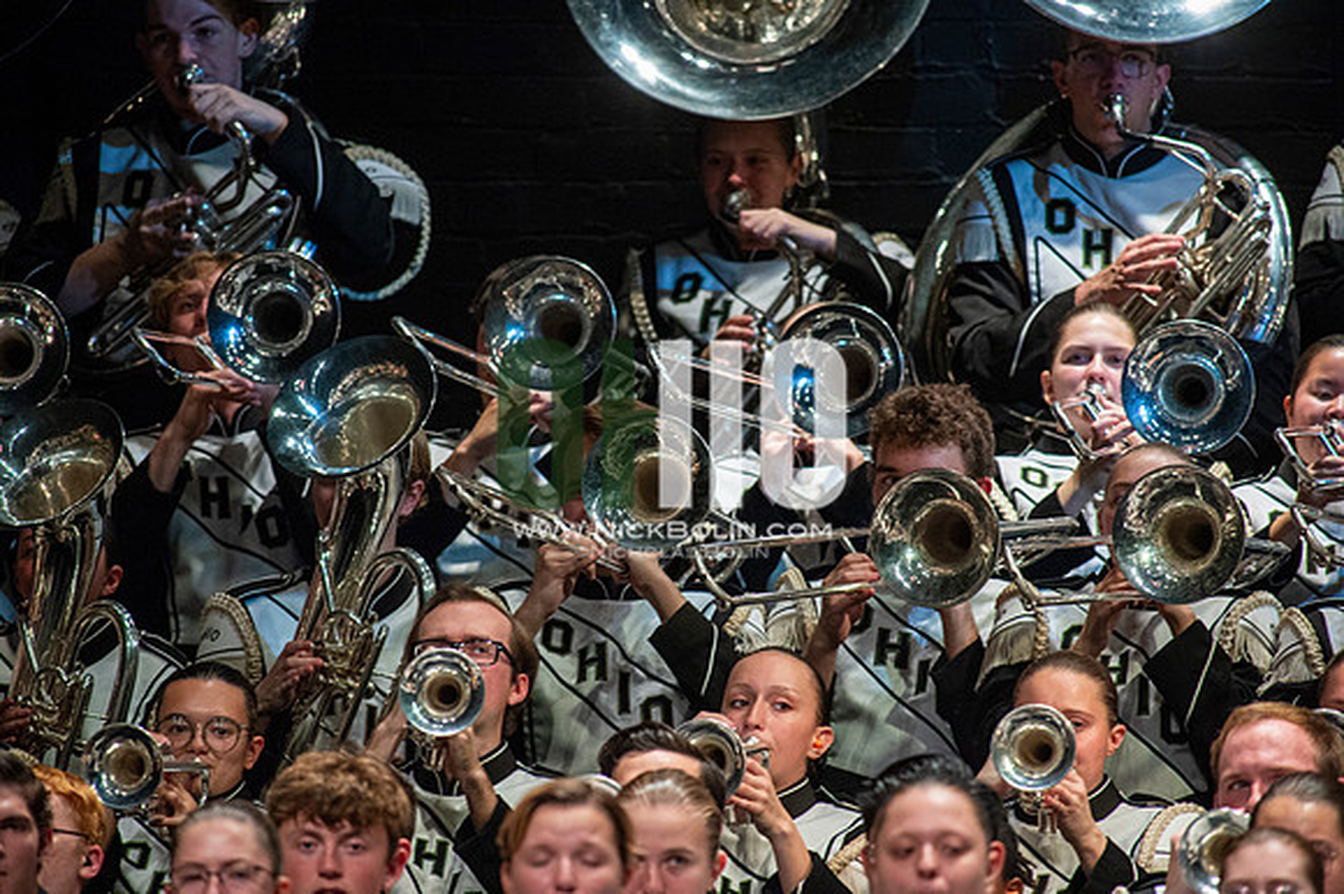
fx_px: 22386
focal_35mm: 600
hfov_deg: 3.4
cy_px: 447
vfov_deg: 2.3
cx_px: 672
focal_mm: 600
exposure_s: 1/400
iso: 5000
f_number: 5.6
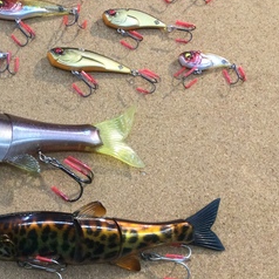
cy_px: 138
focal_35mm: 69
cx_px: -42
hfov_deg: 23.2
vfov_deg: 25.0
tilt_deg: -71.2
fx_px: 629
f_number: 2.4
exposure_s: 1/30
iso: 32
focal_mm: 3.3
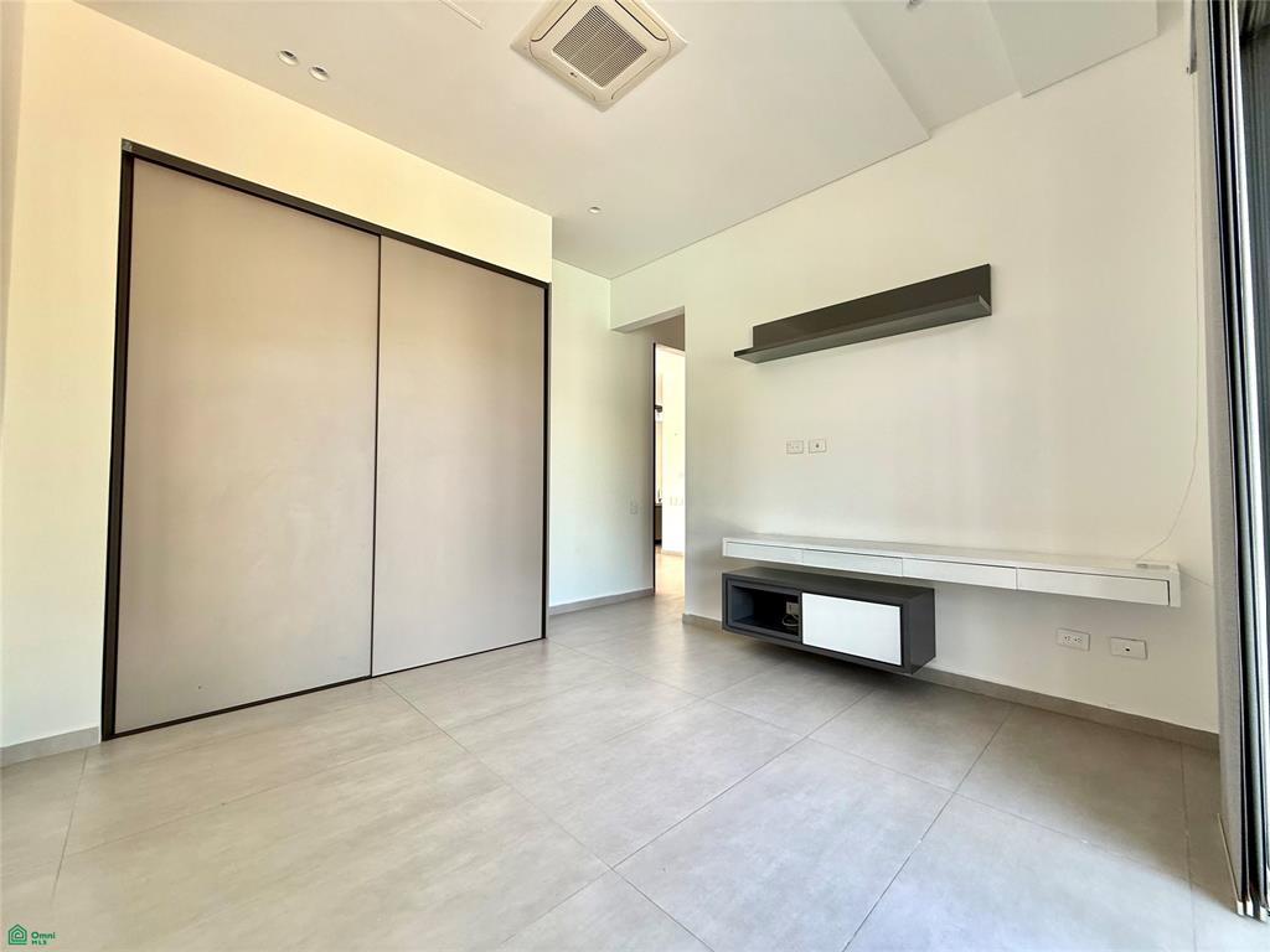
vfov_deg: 85.7
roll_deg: +0.1
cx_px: 635
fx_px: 514
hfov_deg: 102.1
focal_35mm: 14
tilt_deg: +2.0
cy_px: 476
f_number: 2.2
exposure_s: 1/99
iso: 80
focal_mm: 2.22
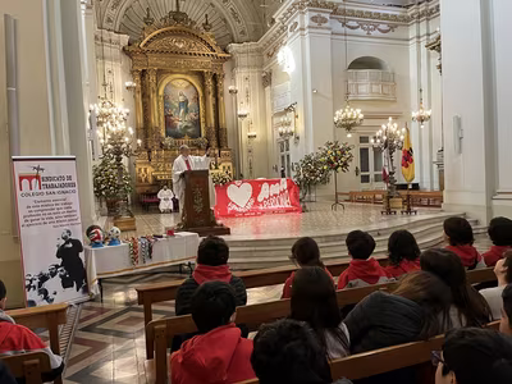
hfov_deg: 67.3
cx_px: 256
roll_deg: +2.9
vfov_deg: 53.1
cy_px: 192
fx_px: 385
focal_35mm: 26
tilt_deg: -2.5
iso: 125
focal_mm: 5.1
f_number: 1.6
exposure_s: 1/50
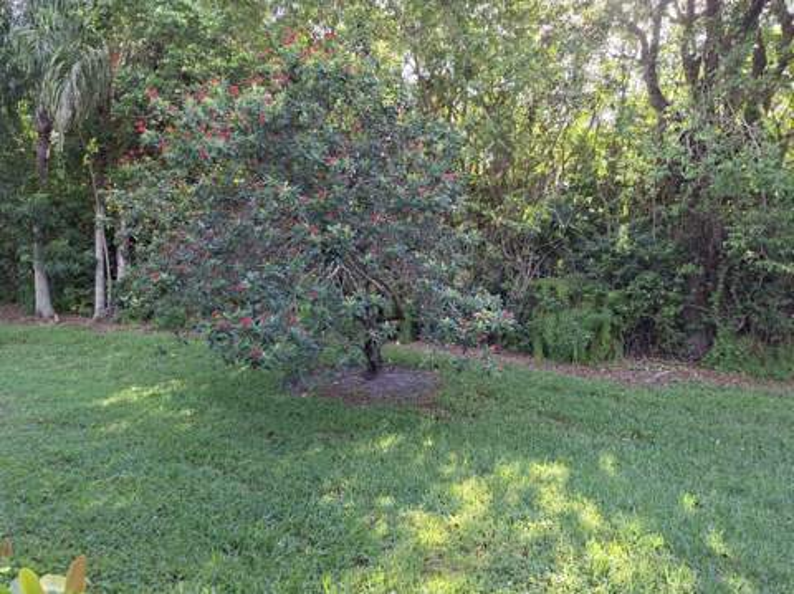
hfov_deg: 74.0
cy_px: 297
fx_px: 527
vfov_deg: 58.8
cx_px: 397
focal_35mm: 23
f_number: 1.8
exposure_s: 1/120
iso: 50
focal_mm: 5.54
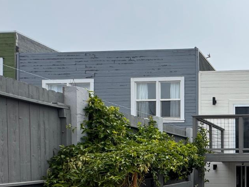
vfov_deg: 40.3
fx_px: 237
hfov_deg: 41.9
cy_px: 162
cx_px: 283
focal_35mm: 33
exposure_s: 1/1672
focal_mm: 2.22
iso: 50
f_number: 2.2
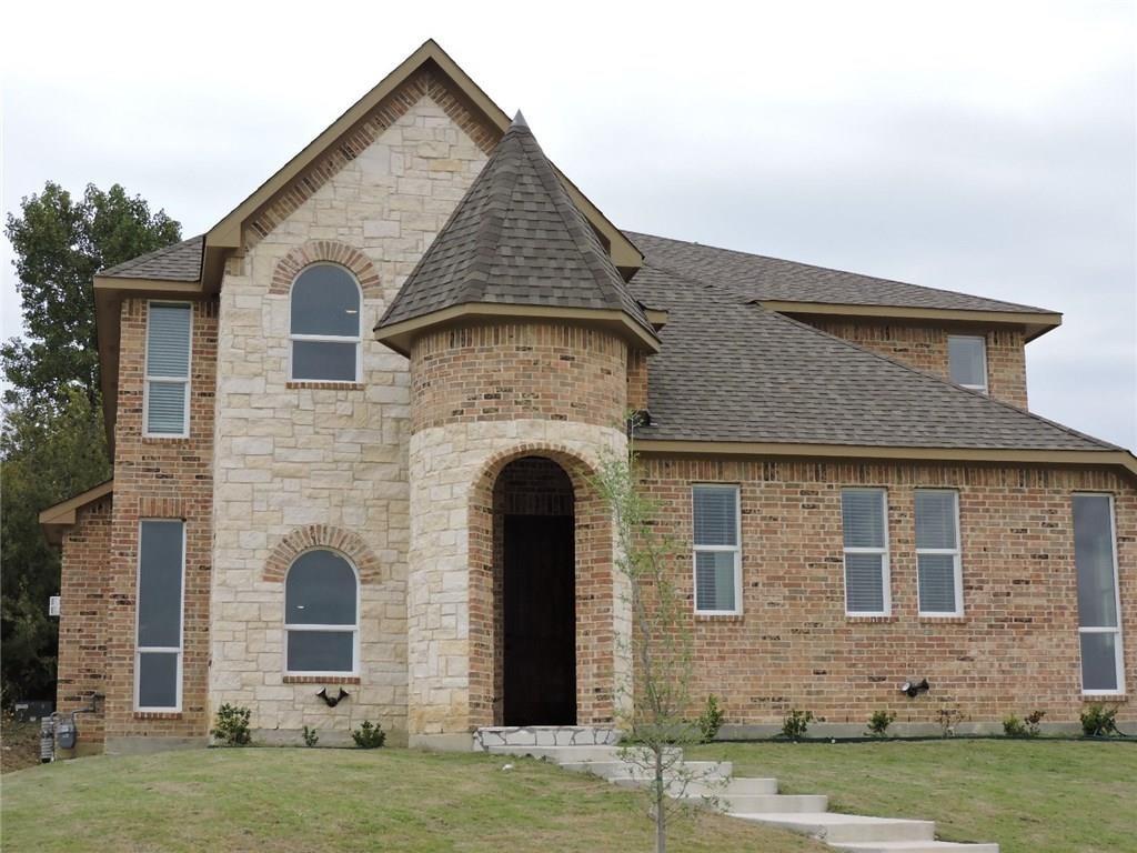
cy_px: 426
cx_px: 568
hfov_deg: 32.2
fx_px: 1971
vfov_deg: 24.4
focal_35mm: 60
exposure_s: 1/800
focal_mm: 10.7
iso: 250
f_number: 3.7
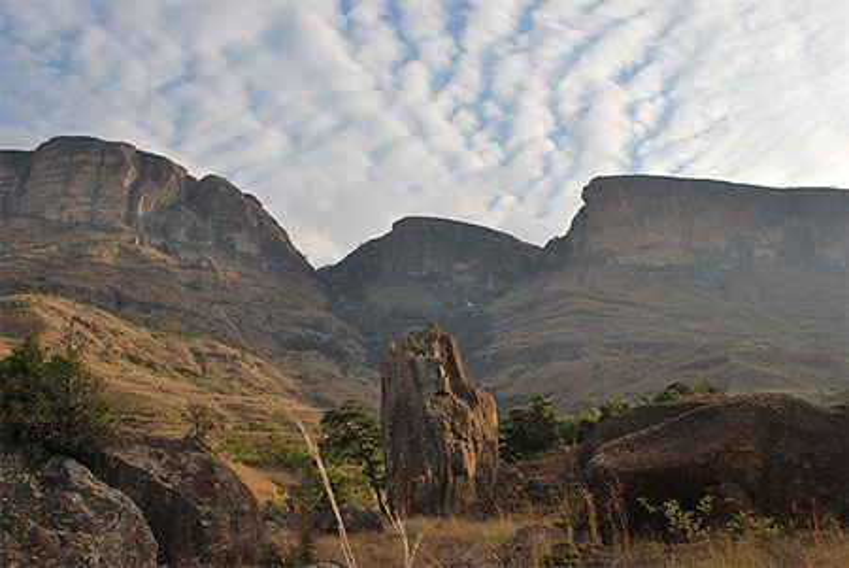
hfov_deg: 53.1
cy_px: 284
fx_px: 850
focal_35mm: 36
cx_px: 424
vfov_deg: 37.0
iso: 100
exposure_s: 1/200
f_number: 9
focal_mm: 24
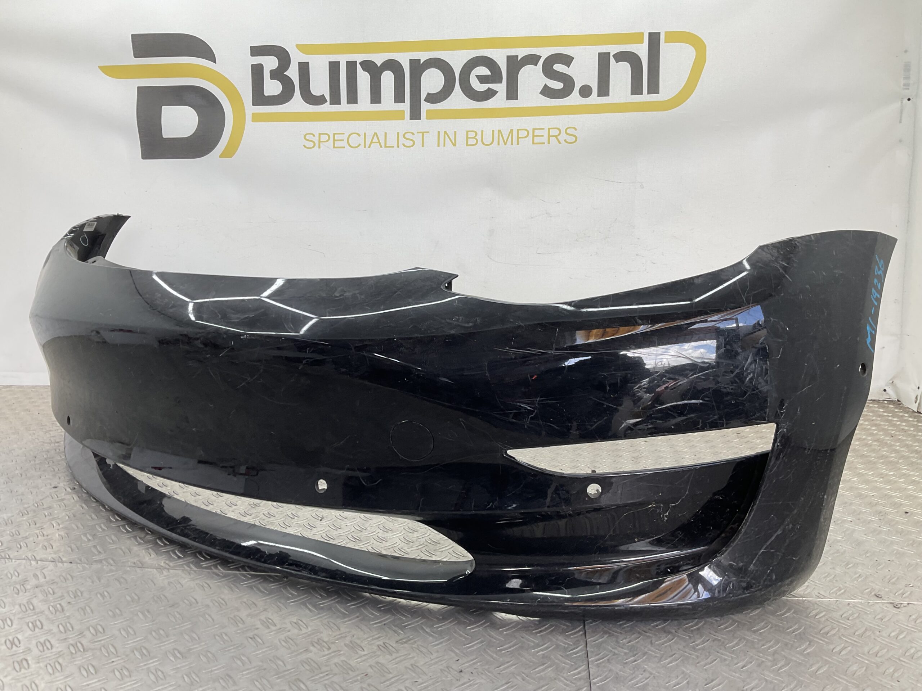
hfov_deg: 61.7
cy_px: 346
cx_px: 461
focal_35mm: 29
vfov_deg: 48.2
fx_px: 772
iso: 20
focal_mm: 3
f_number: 1.8
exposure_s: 1/100
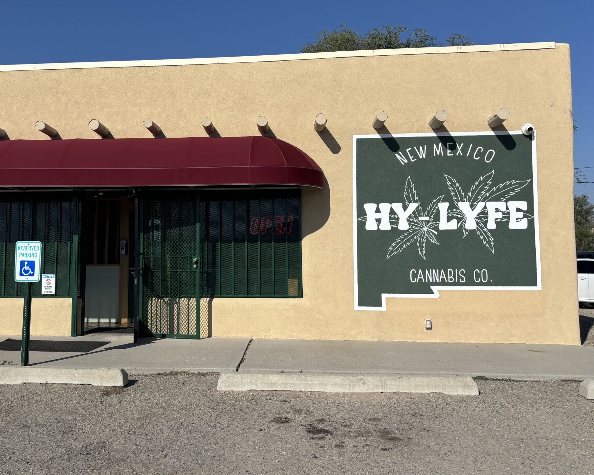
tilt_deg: +4.8
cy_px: 198
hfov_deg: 49.9
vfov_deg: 41.0
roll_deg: +0.1
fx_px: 633
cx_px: 229
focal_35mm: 36
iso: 50
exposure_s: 1/6329
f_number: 1.6
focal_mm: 5.96
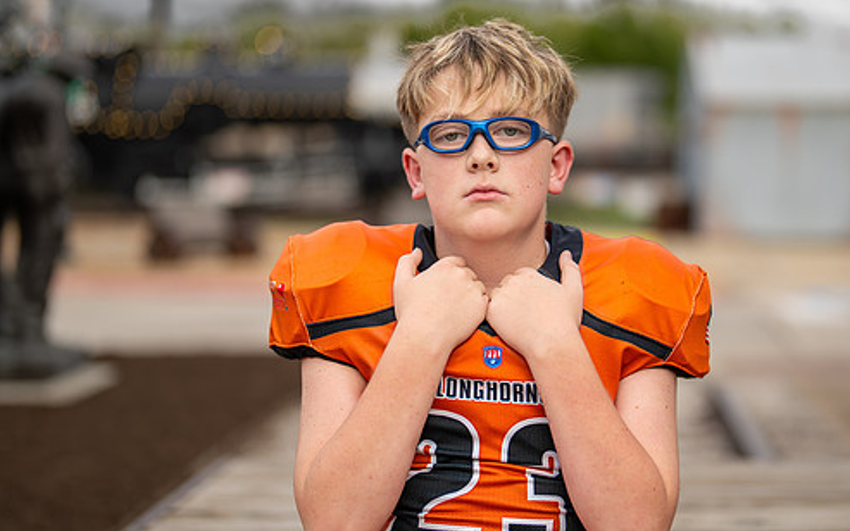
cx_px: 526
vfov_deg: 18.9
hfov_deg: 29.7
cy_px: 274
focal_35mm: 69
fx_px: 1598
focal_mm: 50
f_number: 1.2
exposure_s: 1/1600
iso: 100
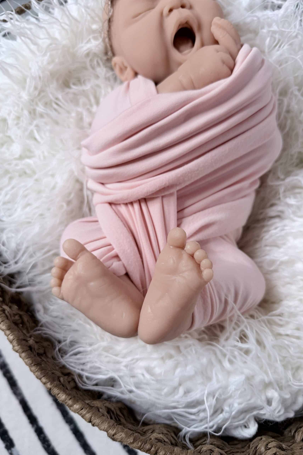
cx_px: 161
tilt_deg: -65.8
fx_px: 316
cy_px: 227
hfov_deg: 51.2
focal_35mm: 25
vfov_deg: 71.5
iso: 80
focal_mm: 6.76
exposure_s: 1/120
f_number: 1.78
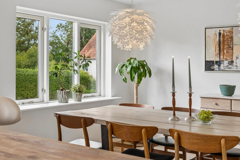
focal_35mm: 45
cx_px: 120
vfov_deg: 29.9
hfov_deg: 43.6
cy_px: 80
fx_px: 300
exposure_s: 1/50
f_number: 8
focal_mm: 30.5
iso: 200
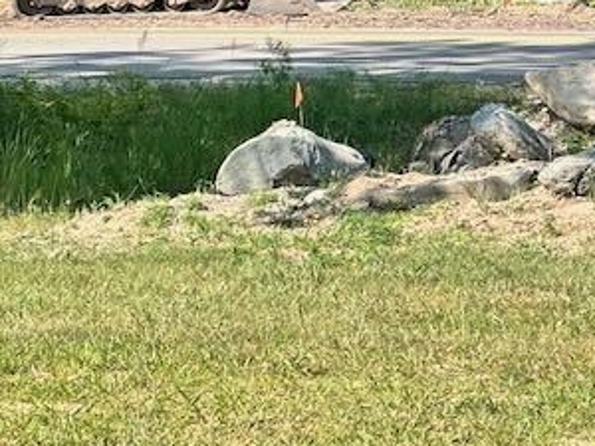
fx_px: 5638
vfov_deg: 4.5
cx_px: 1142
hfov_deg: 5.9
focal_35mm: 328
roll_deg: -1.4
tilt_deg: +1.2
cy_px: -307
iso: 32
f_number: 2.8
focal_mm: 9
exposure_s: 1/259
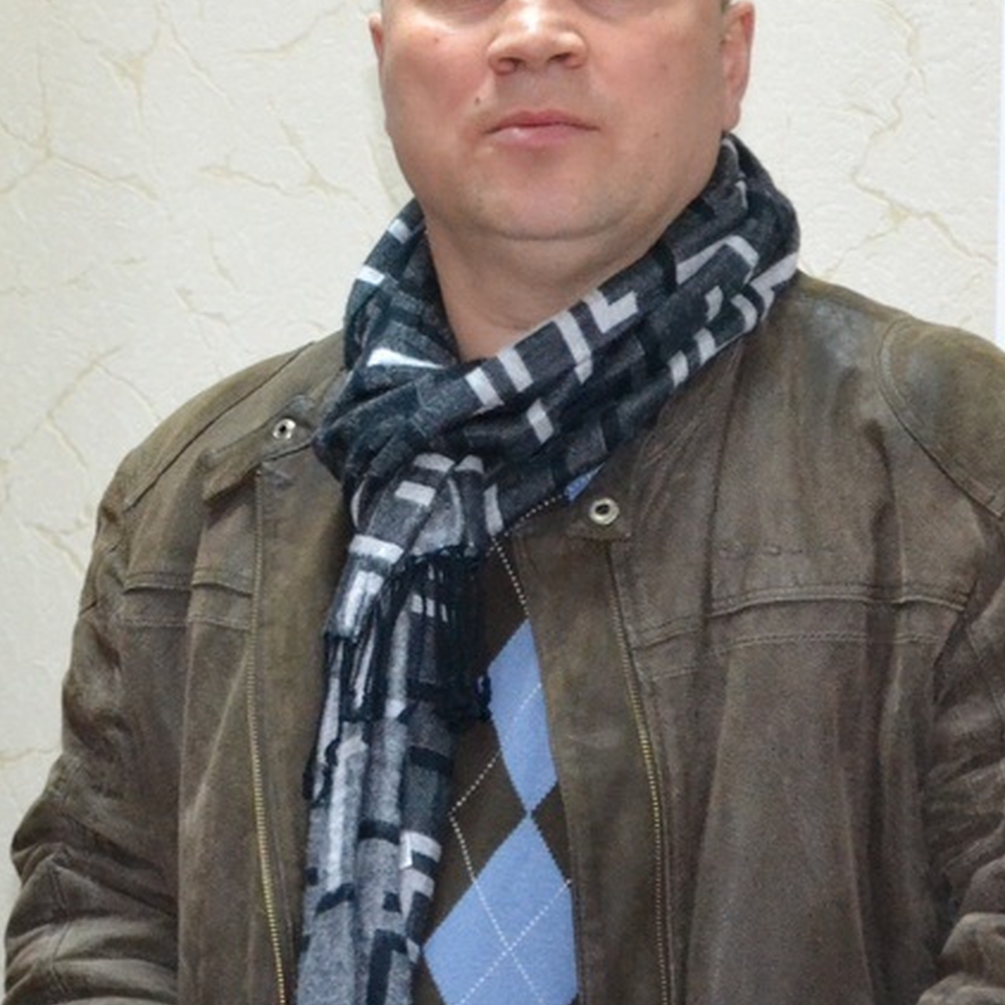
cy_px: 479
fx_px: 2792
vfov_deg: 20.4
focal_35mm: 85
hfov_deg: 20.4
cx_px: 506
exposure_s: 1/60
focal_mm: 44
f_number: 5.3
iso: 2800
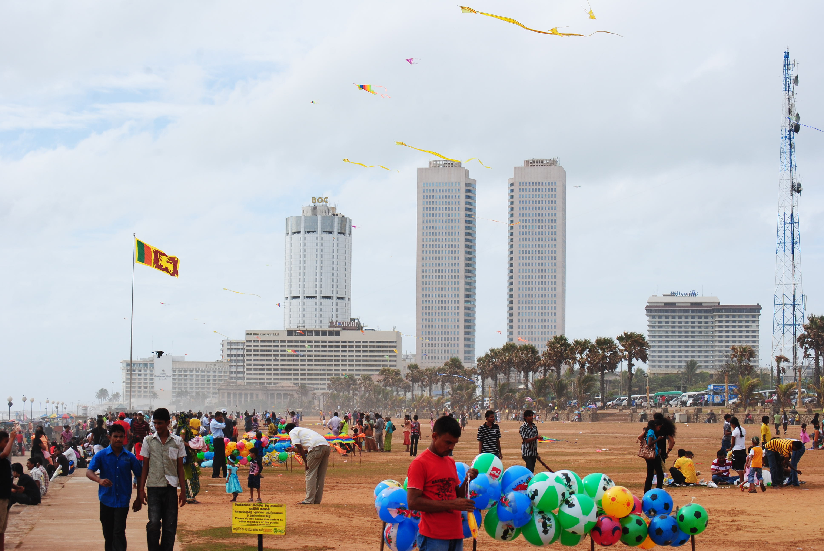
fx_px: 1891
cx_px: 412
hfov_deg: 24.6
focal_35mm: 82
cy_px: 276
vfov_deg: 16.6
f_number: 10
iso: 140
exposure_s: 1/250
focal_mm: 55
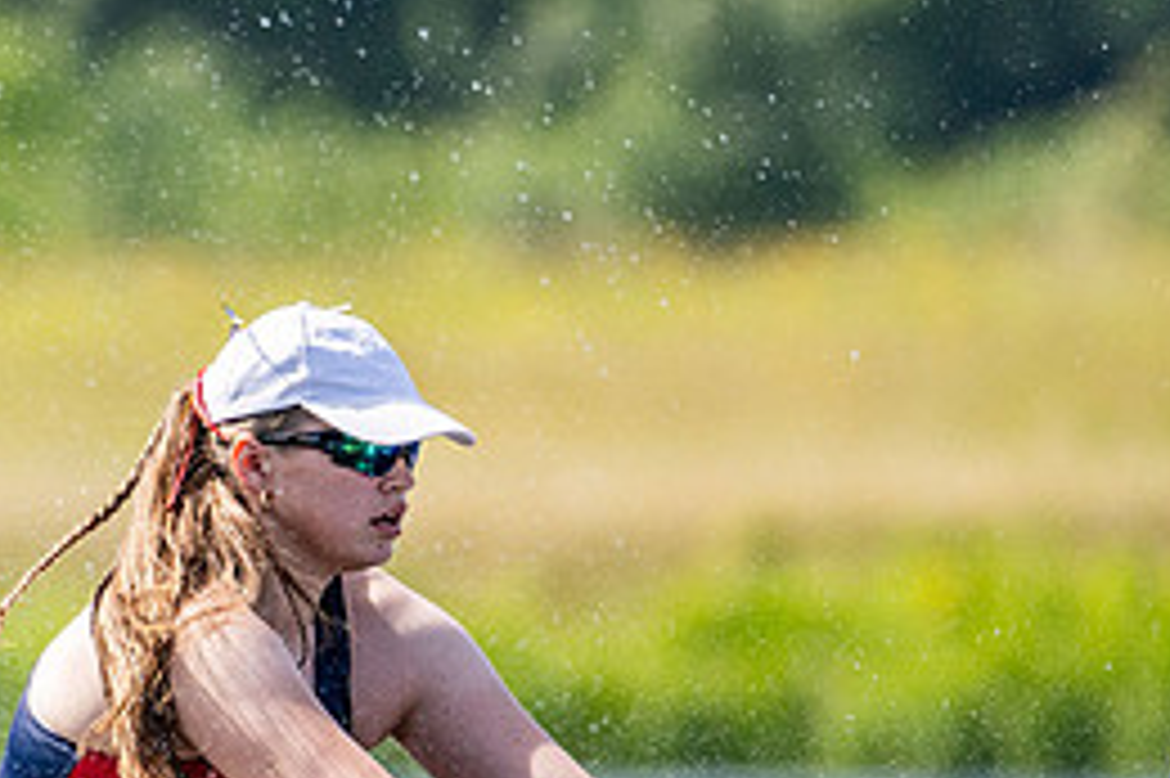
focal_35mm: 1339
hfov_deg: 1.5
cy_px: 679
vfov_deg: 1.0
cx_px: 256
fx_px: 43488
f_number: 4.5
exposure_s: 1/2500
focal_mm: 400
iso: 280
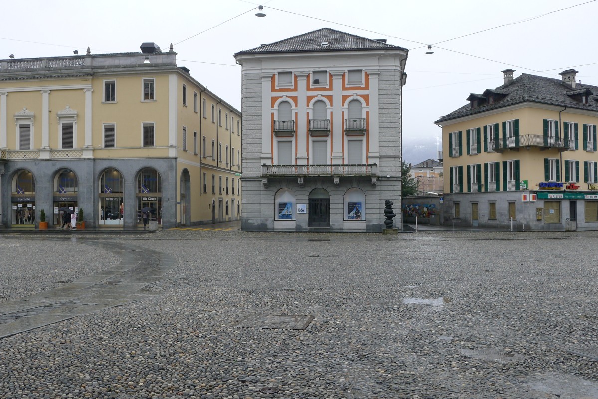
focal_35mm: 35
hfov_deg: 54.4
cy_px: 200
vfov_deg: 37.9
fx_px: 581
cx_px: 299
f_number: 2.8
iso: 80
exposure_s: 1/200
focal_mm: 7.5
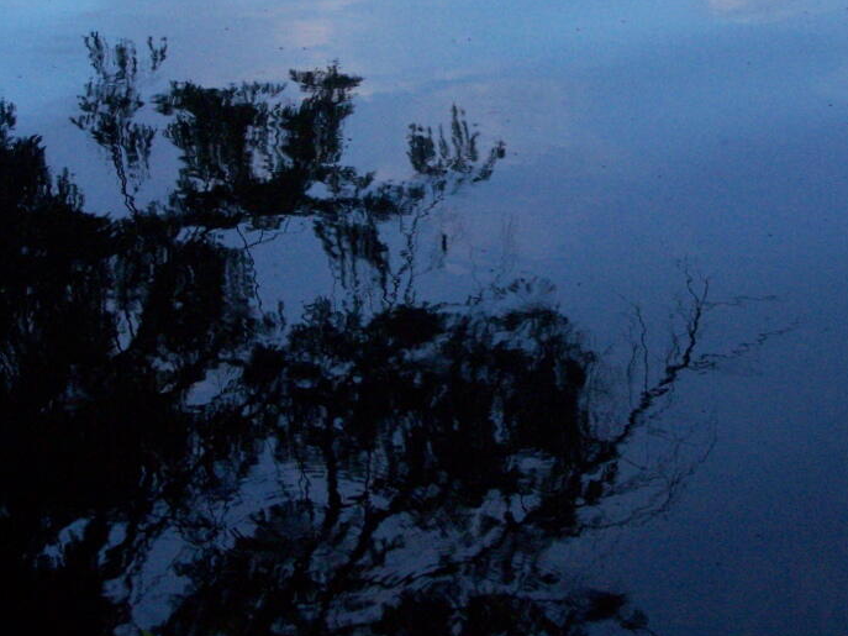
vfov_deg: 16.7
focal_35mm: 88
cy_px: 165
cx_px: 570
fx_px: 2155
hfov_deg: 22.2
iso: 400
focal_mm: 9.8
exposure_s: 1/60
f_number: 3.1
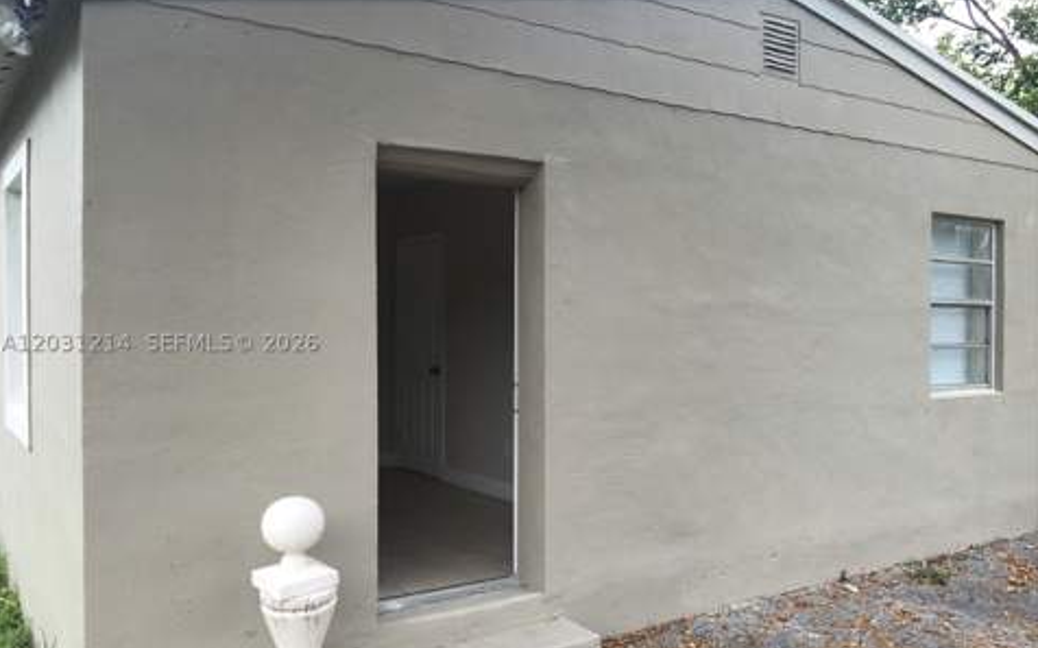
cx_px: 519
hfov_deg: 61.3
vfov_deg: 40.5
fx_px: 877
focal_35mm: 31
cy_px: 343
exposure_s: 1/211
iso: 25
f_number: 2.2
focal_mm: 4.15
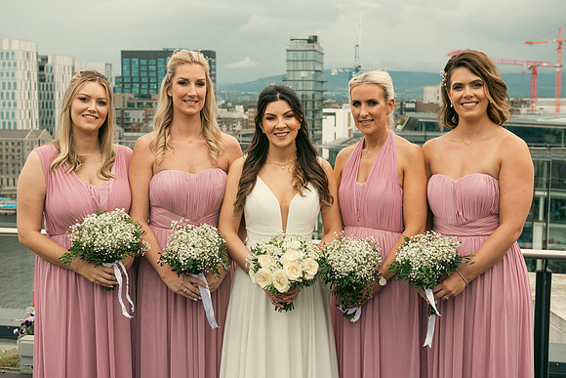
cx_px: 283
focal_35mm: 48
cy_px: 189
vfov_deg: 28.1
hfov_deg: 41.1
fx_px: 755
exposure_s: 1/250
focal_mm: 48
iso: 160
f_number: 6.3
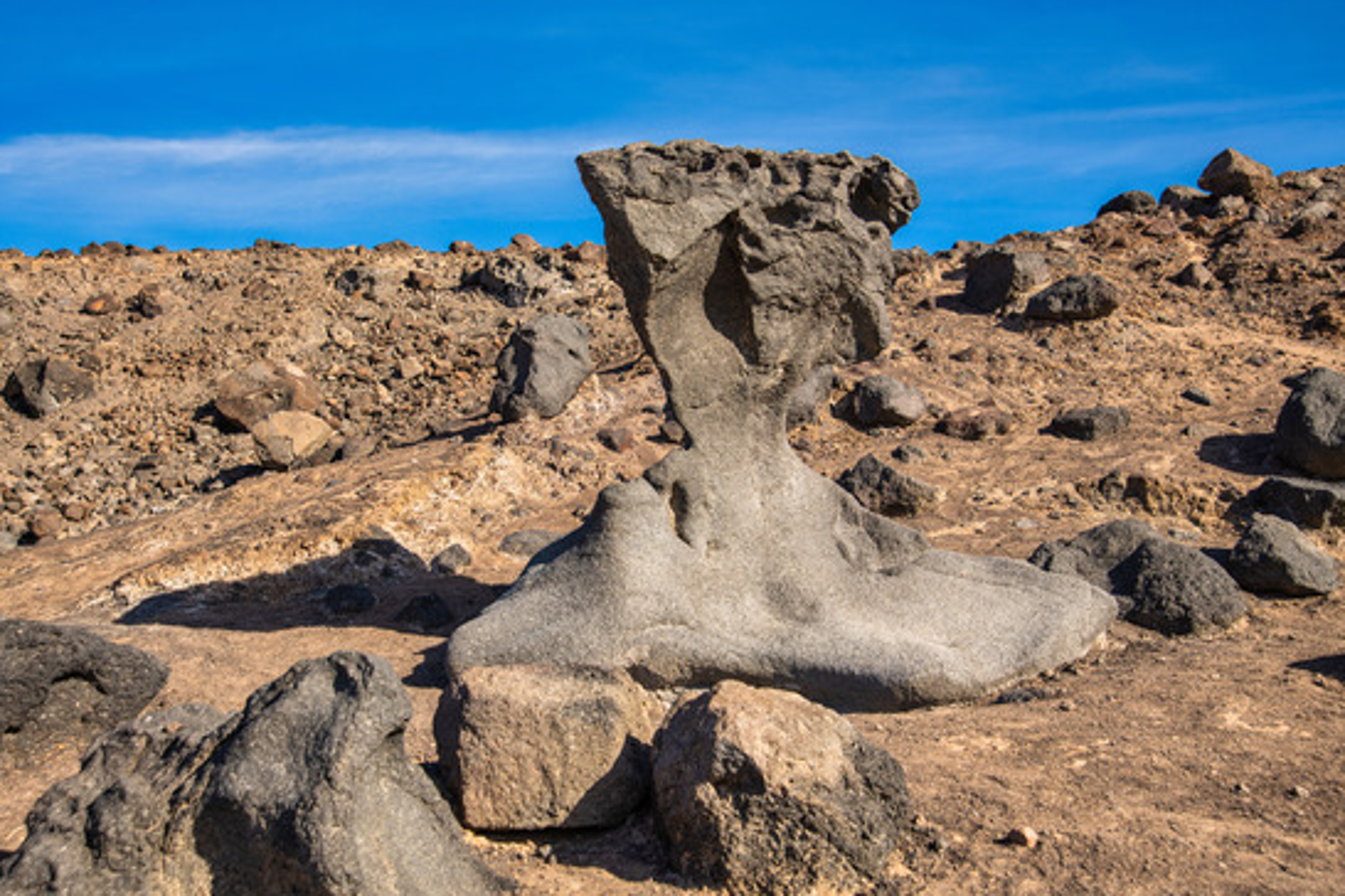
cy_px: 444
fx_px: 1532
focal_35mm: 41
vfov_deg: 32.6
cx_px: 672
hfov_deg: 47.4
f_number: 8
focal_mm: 40
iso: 100
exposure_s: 1/400
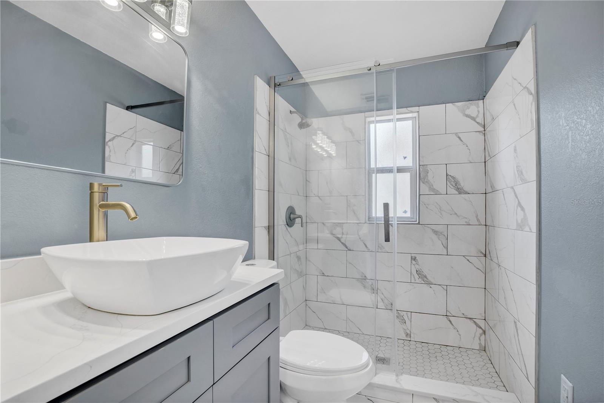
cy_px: 202
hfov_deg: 100.4
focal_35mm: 15
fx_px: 252
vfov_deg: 77.3
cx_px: 302
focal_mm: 10
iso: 200
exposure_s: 1/10
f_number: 10
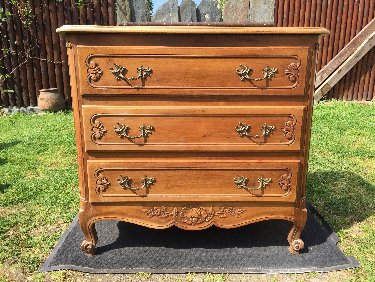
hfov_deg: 61.7
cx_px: 188
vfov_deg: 48.2
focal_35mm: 29
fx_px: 314
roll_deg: -1.1
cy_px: 141
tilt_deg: -13.9
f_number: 2.2
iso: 32
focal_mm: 4.15
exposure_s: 1/807
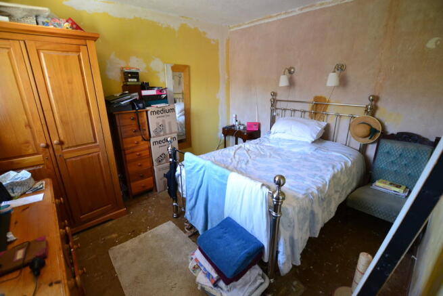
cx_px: 222
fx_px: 185
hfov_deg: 100.4
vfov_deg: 77.4
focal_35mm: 15
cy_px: 148
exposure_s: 1/60
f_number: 4
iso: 800
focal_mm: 10
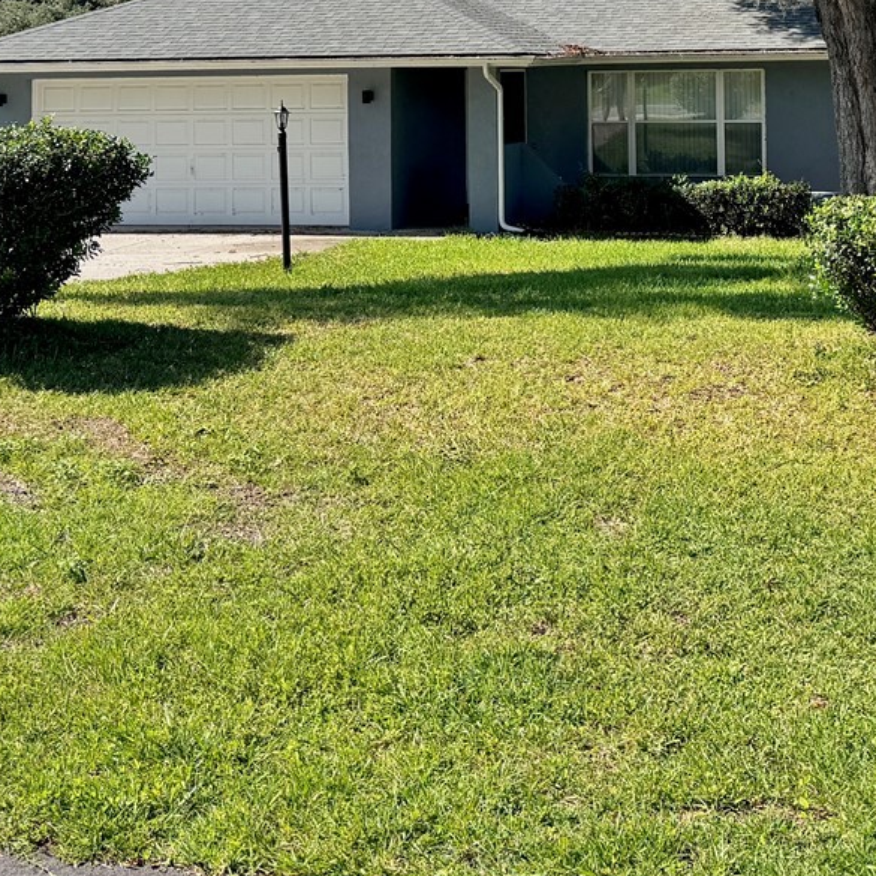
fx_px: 1661
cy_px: 48
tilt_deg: -0.4
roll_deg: +0.7
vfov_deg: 28.2
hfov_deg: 29.4
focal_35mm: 58
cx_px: 577
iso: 80
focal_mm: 6.76
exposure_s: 1/2415
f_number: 1.78
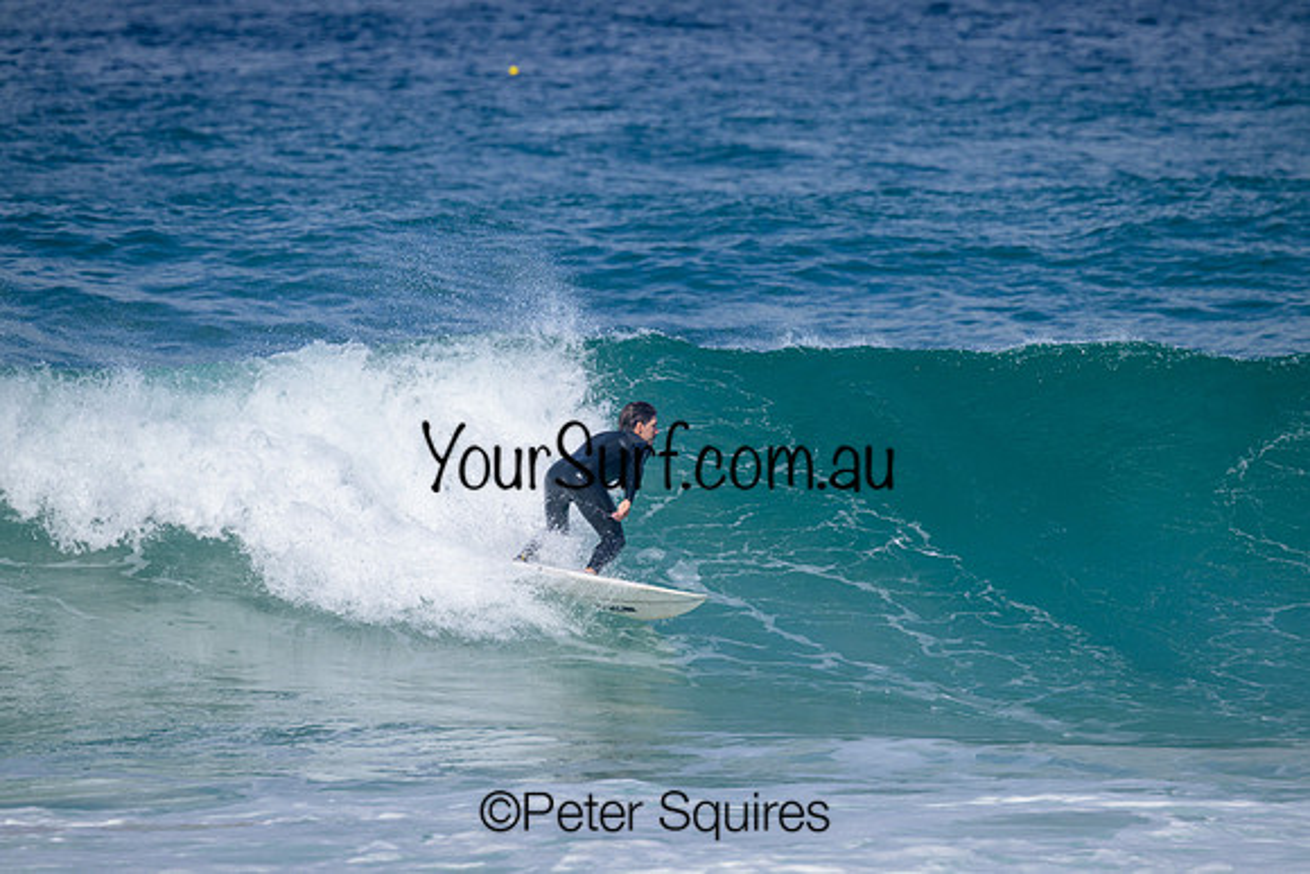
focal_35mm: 590
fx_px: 21473
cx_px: 655
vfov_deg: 2.3
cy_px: 437
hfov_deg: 3.5
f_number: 11
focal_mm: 590
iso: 720
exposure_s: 1/2000
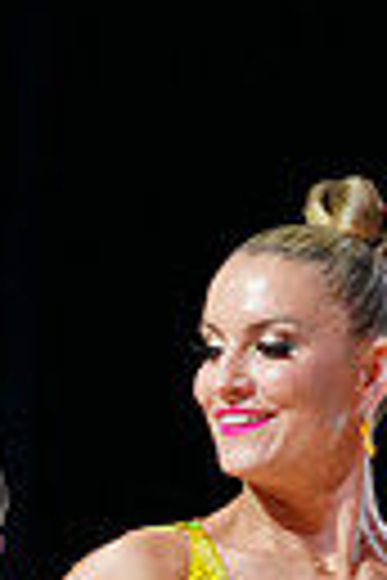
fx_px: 11335
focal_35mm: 703
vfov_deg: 2.9
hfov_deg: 2.0
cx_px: -146
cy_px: 922
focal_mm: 156
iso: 2500
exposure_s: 1/320
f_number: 4
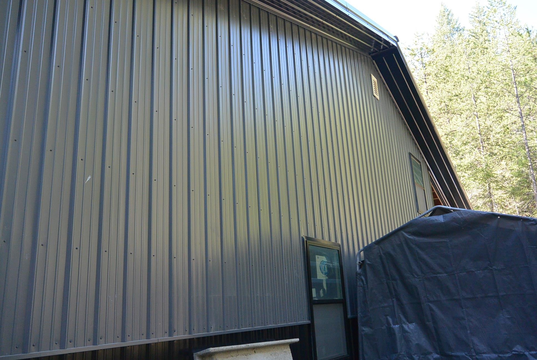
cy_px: 180
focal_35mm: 29
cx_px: 268
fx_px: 433
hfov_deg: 63.6
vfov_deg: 45.1
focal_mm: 11
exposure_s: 1/250
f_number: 3.5
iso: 360
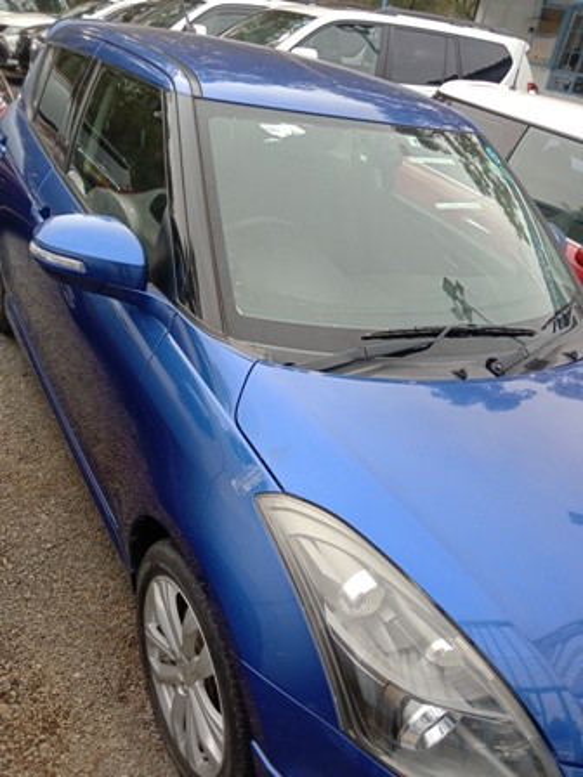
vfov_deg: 67.3
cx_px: 292
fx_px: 584
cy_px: 388
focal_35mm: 26
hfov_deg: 53.1
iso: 100
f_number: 2.2
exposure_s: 1/263
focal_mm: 3.65
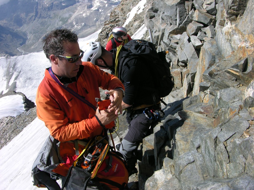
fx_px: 257
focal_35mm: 35
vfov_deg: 40.7
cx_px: 127
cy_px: 95
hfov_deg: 52.6
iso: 50
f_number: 6.3
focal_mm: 8.9
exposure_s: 1/203
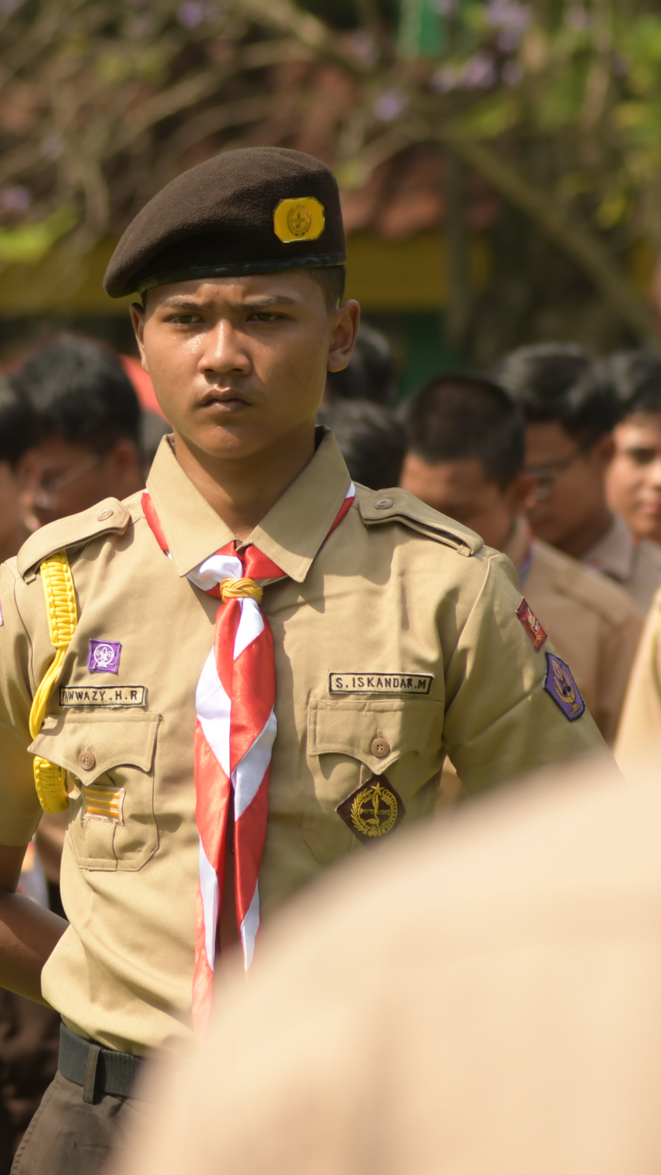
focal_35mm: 472
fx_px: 14705
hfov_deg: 2.6
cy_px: 588
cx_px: 106
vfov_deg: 4.6
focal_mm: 200
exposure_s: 1/640
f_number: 9
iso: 400
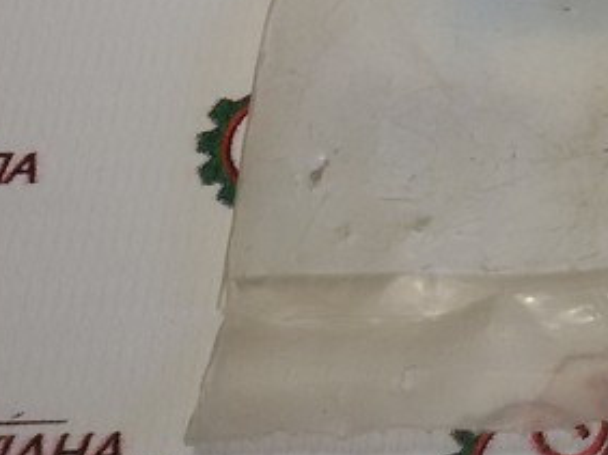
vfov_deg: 12.8
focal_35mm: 110
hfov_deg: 15.8
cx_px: 1013
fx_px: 1930
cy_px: -207
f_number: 2.4
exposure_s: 1/100
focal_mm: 2.93
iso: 40
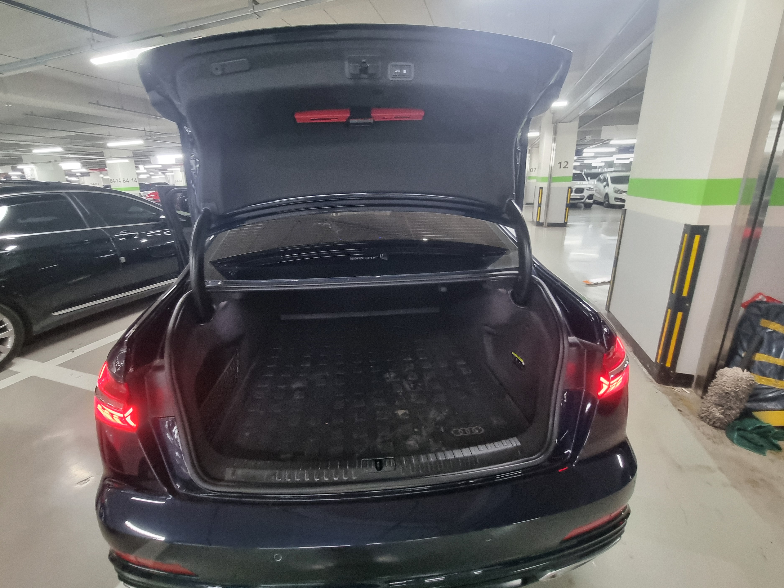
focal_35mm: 14
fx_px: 317
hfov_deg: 101.9
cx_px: 368
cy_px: 272
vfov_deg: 85.5
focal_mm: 2.2
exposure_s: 1/30
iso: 640
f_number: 2.2
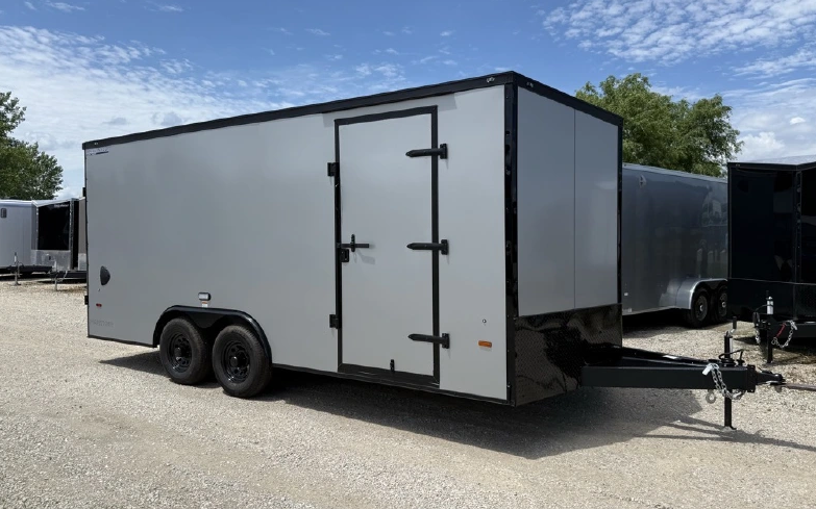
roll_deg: -0.3
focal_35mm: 26
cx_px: 415
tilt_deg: -0.5
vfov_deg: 47.5
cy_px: 235
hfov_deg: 70.4
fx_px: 578
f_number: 1.78
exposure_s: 1/7353
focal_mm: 6.76
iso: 80
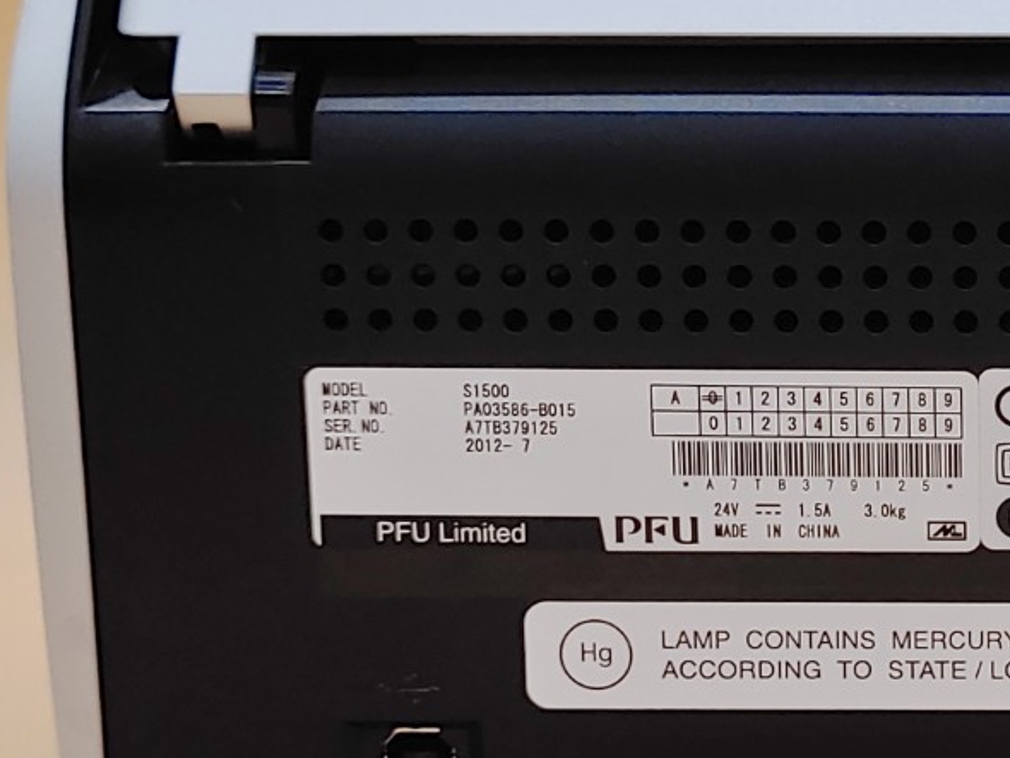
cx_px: 1128
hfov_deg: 18.8
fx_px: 2919
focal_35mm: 100
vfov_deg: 14.8
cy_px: 424
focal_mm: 4.36
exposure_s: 1/230
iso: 50
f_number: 1.8
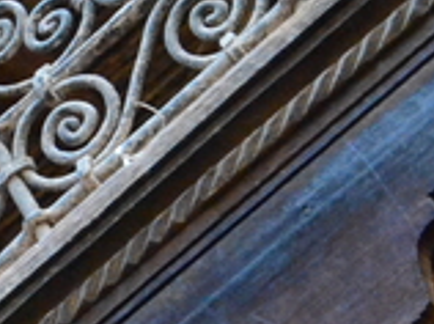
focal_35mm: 310
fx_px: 3881
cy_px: 684
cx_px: -842
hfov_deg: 6.0
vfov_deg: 4.7
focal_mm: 34
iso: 6400
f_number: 8
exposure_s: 1/250
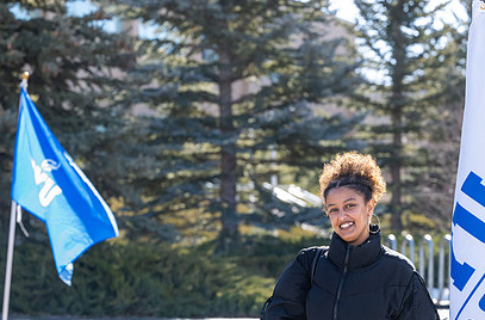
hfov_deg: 20.1
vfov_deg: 13.3
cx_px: 240
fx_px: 1369
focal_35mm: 102
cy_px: 217
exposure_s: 1/1250
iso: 640
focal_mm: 70
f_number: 3.5
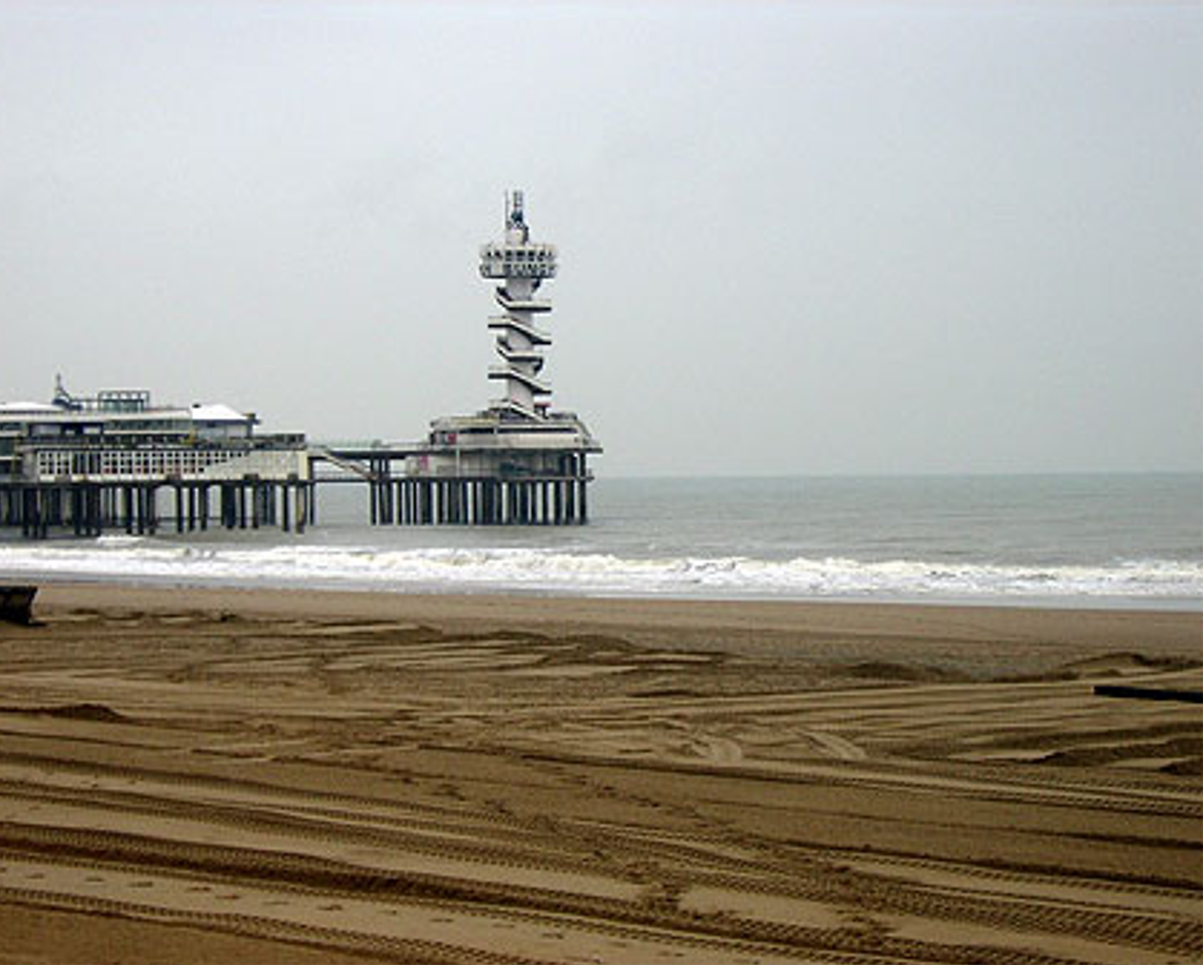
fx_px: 3136
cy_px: 482
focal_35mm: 88
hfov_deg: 21.7
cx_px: 560
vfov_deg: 17.5
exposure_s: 1/162
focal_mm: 13.96
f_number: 4.3
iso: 50
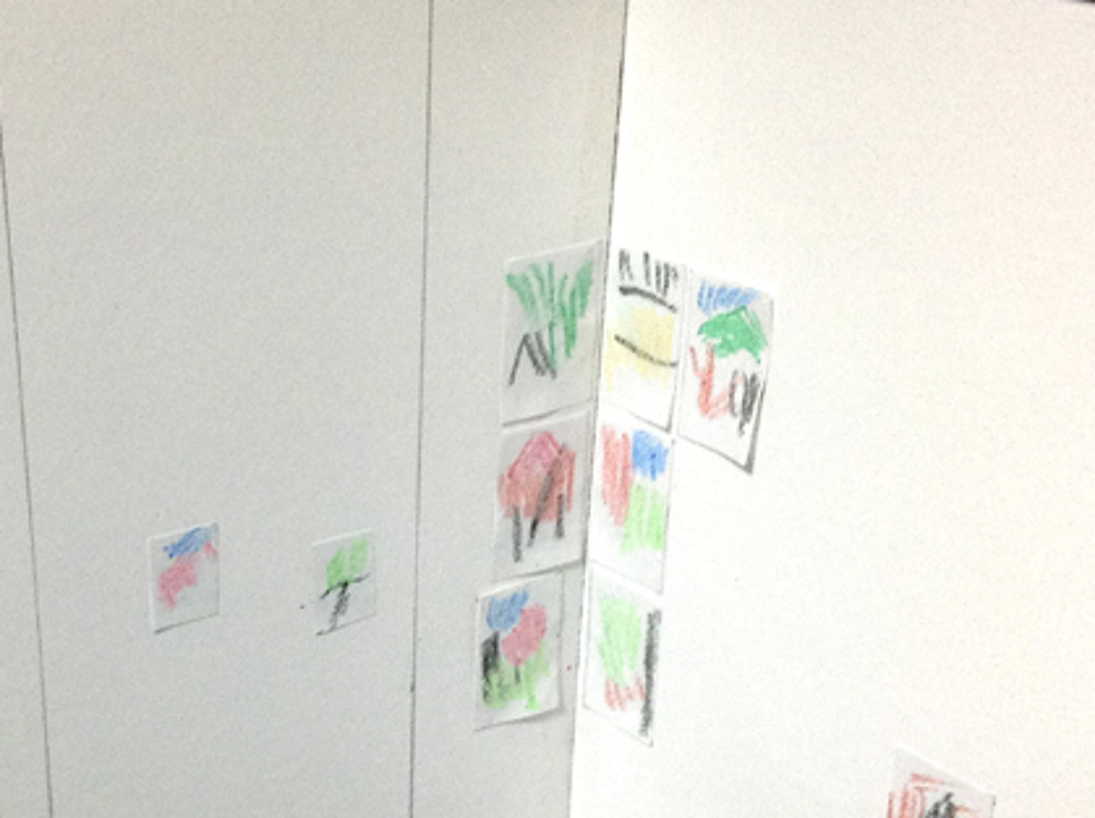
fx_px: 2116
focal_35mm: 67
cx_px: 311
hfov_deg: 28.7
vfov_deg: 21.7
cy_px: 608
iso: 80
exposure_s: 1/25
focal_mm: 3.3
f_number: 2.4
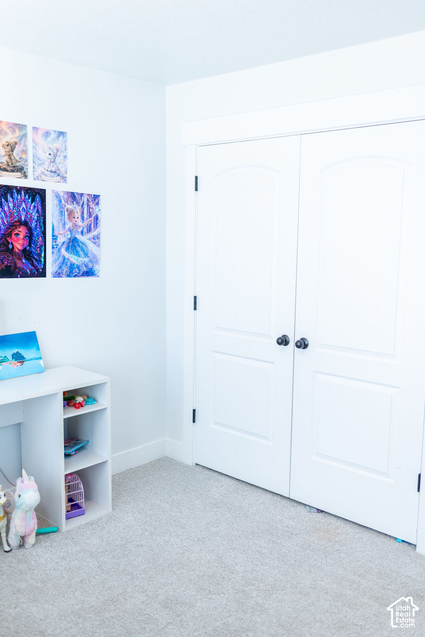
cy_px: 318
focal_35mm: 35
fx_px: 620
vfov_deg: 54.4
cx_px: 212
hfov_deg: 37.9
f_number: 2.5
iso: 640
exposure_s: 1/200
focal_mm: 35
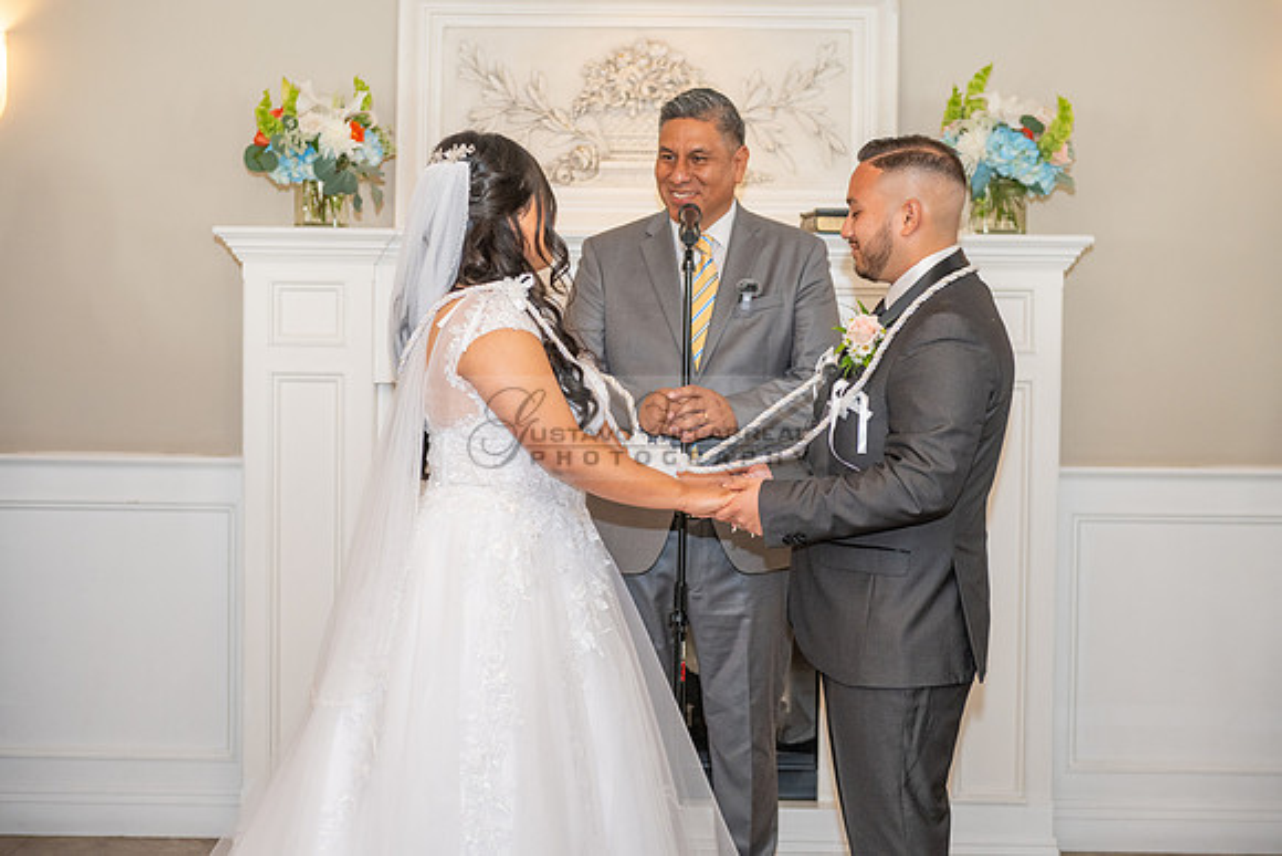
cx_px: 641
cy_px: 428
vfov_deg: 19.5
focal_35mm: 70
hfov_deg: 28.8
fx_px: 2493
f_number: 3.5
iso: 1250
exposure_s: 1/200
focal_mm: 70
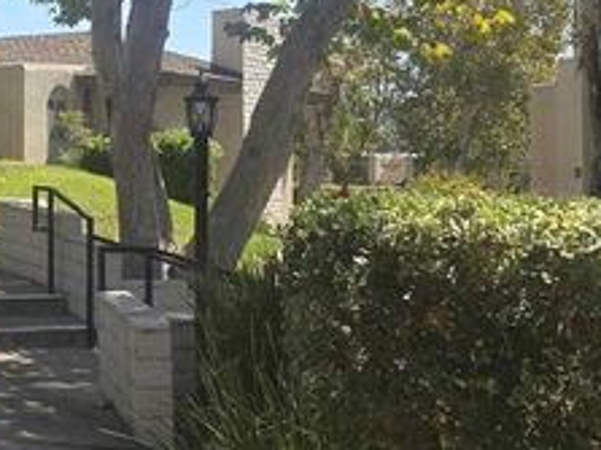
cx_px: -38
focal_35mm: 66
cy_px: 113
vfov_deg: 22.0
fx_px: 1145
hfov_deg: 27.3
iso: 12
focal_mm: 6.3
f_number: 1.7
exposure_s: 1/435
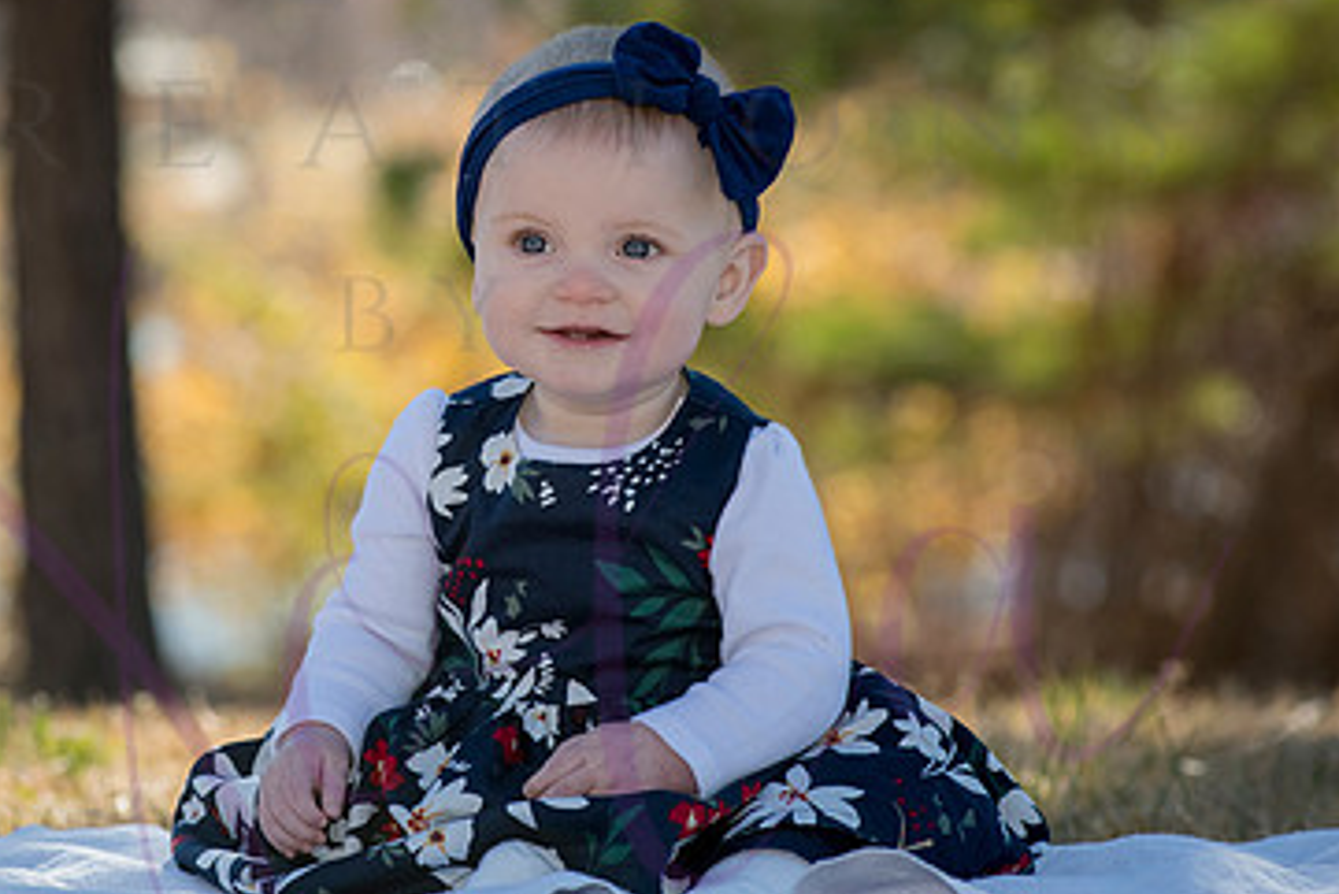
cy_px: 306
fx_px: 8074
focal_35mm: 217
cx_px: 490
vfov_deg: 6.3
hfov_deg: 9.5
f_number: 5.6
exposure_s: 1/640
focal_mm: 135
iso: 400
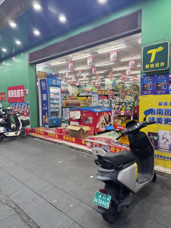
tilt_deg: -0.9
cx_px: 86
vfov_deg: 71.6
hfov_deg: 56.8
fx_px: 158
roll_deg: -1.7
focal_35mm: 24
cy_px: 114
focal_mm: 6.76
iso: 160
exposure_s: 1/50
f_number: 1.78
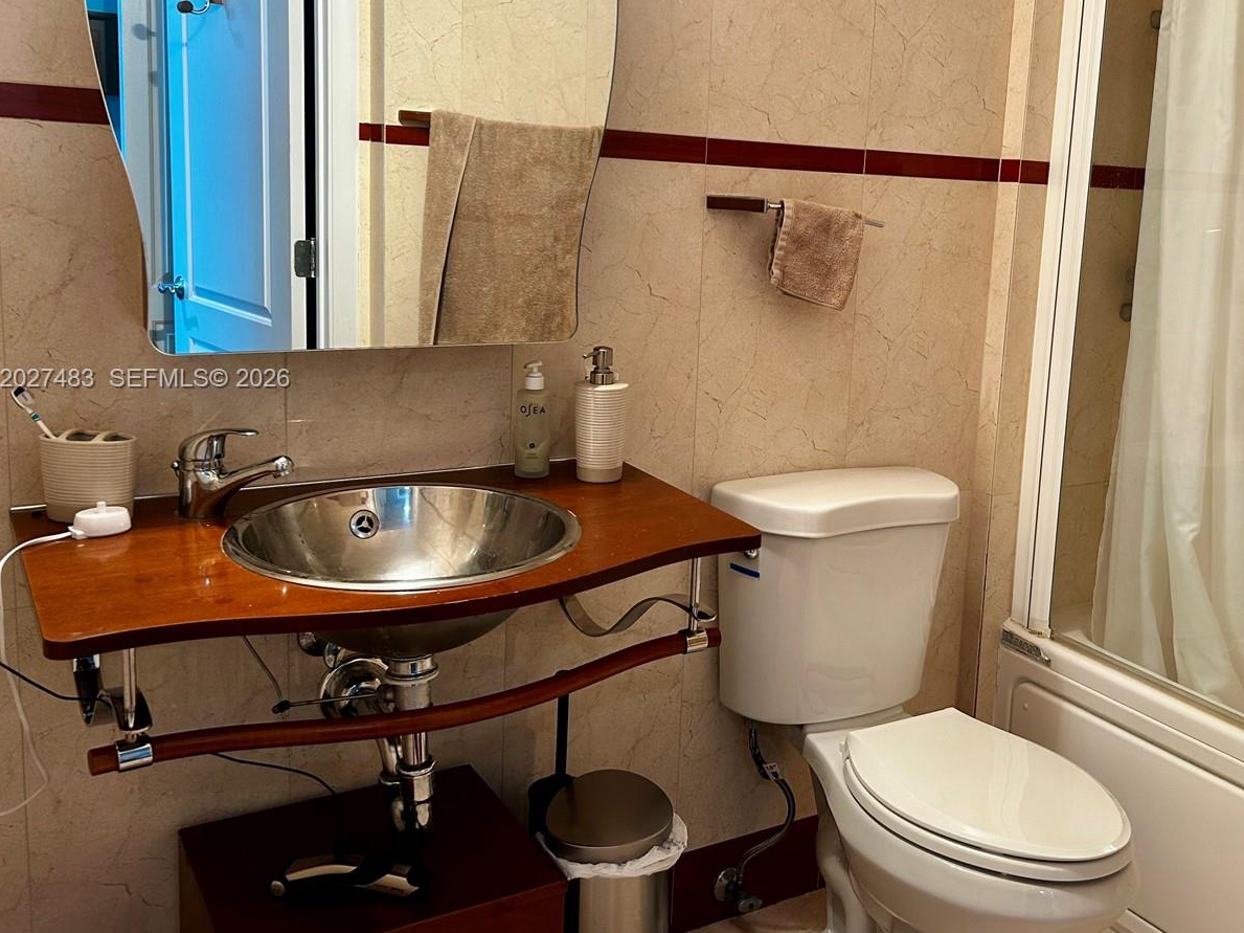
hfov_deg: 51.9
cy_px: 380
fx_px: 1257
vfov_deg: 40.5
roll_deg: -3.1
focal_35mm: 35
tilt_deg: -9.5
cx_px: 801
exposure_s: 1/60
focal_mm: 5.7
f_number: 1.5
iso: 100
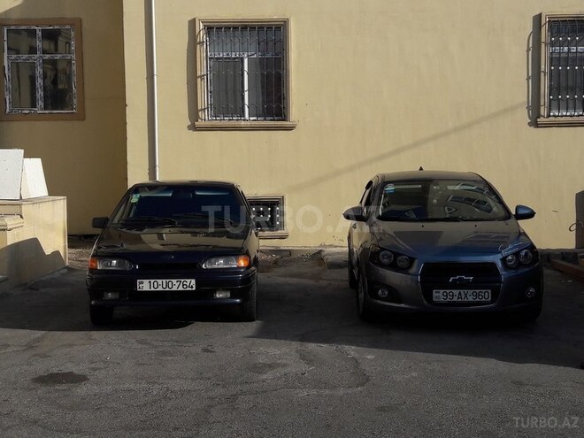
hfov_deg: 63.4
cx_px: 292
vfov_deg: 49.7
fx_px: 472
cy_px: 219
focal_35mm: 28
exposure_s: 1/2045
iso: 40
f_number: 1.9
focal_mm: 3.7
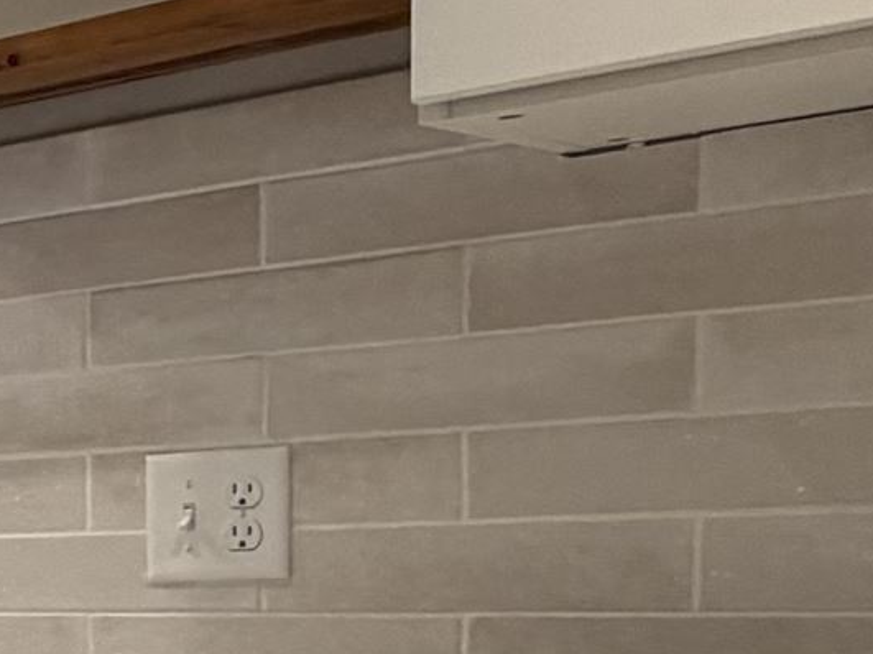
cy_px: 697
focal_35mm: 81
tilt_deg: -3.8
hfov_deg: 16.2
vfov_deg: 17.6
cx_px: -1036
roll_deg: +3.3
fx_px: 2042
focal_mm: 2.22
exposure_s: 1/120
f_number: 2.2
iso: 200
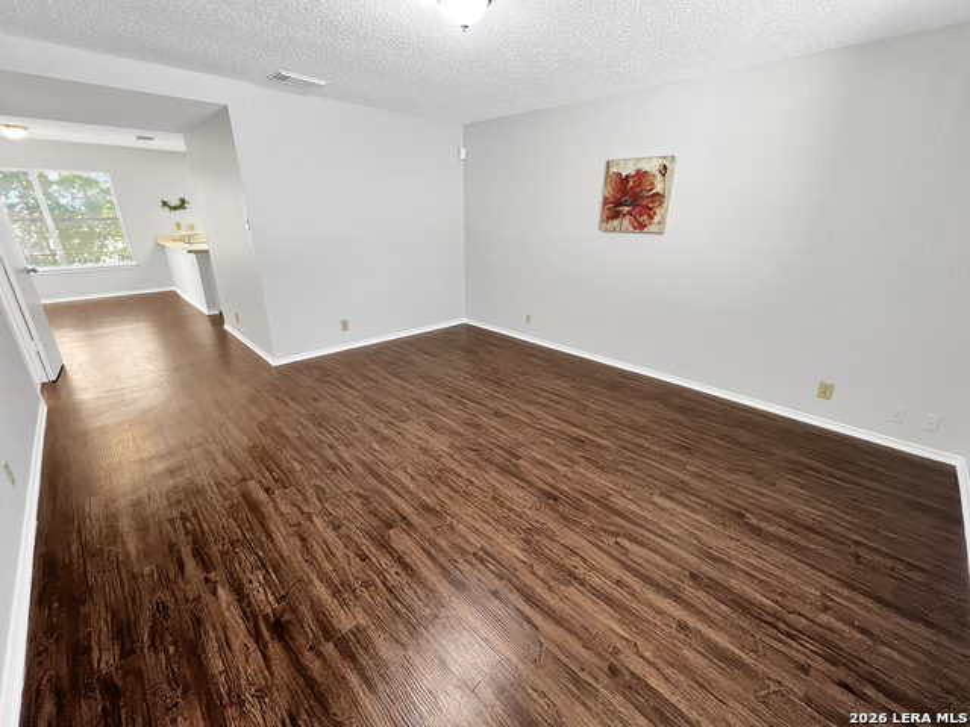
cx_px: 485
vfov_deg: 89.9
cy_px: 364
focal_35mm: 13
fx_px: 364
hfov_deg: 106.2
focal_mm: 1.57
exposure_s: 1/24
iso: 200
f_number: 1.8
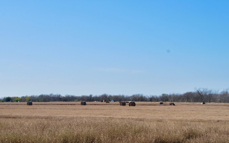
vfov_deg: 14.2
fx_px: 574
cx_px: 107
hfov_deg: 22.6
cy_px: 85
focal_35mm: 92
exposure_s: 1/320
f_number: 9
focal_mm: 52
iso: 100
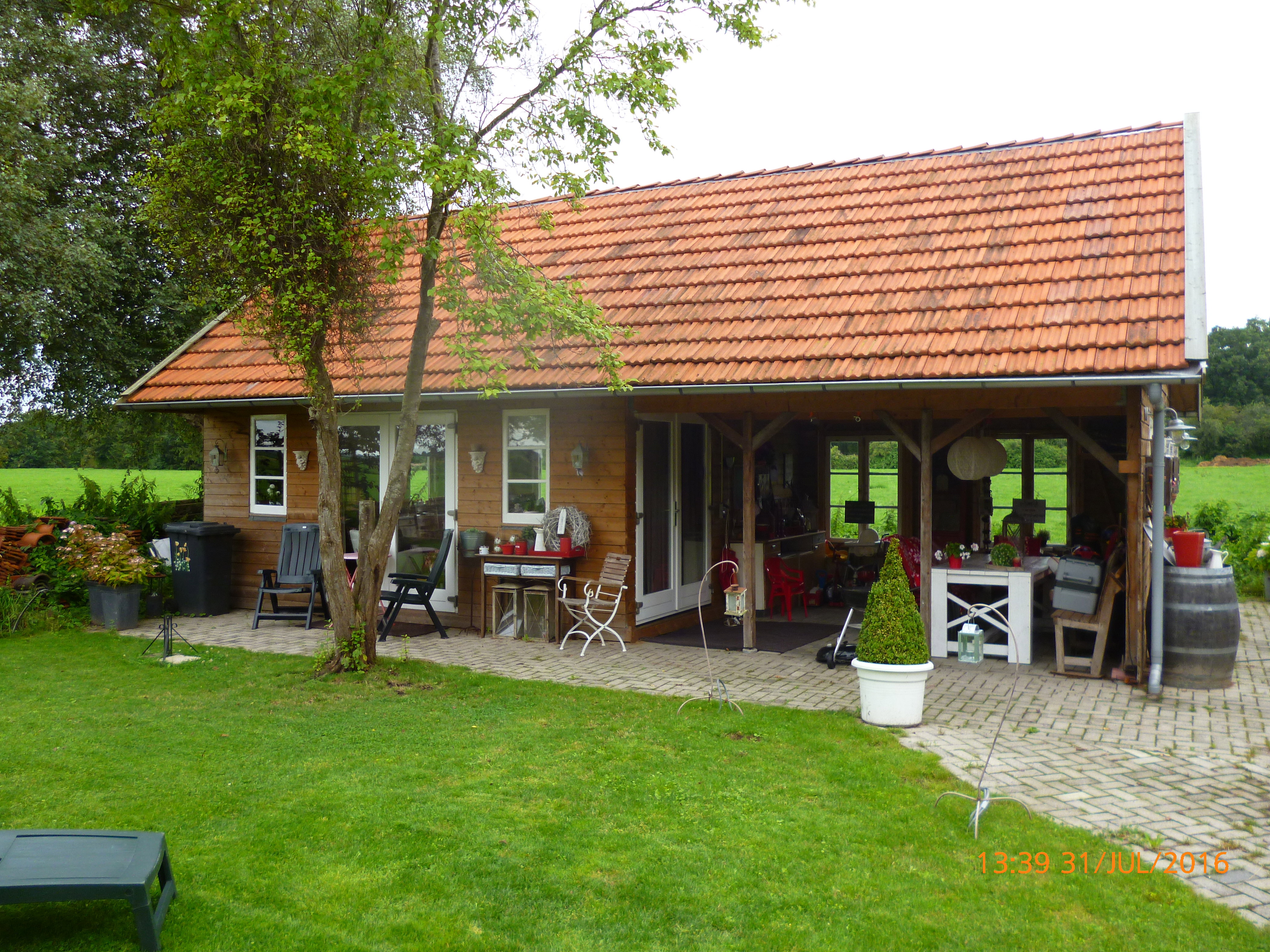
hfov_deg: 61.6
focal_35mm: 29
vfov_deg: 48.2
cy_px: 468
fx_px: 1064
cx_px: 656
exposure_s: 1/160
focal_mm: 5
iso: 100
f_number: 3.1
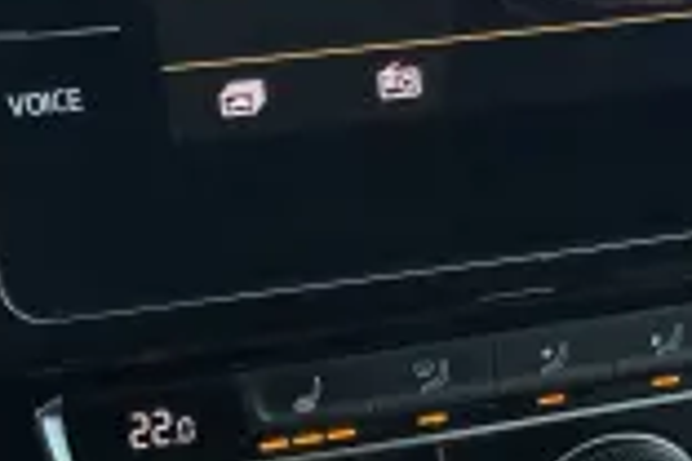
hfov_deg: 17.6
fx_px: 2210
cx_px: 594
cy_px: 514
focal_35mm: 115
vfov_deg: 11.7
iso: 160
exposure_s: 1/165
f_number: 1.78
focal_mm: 6.76
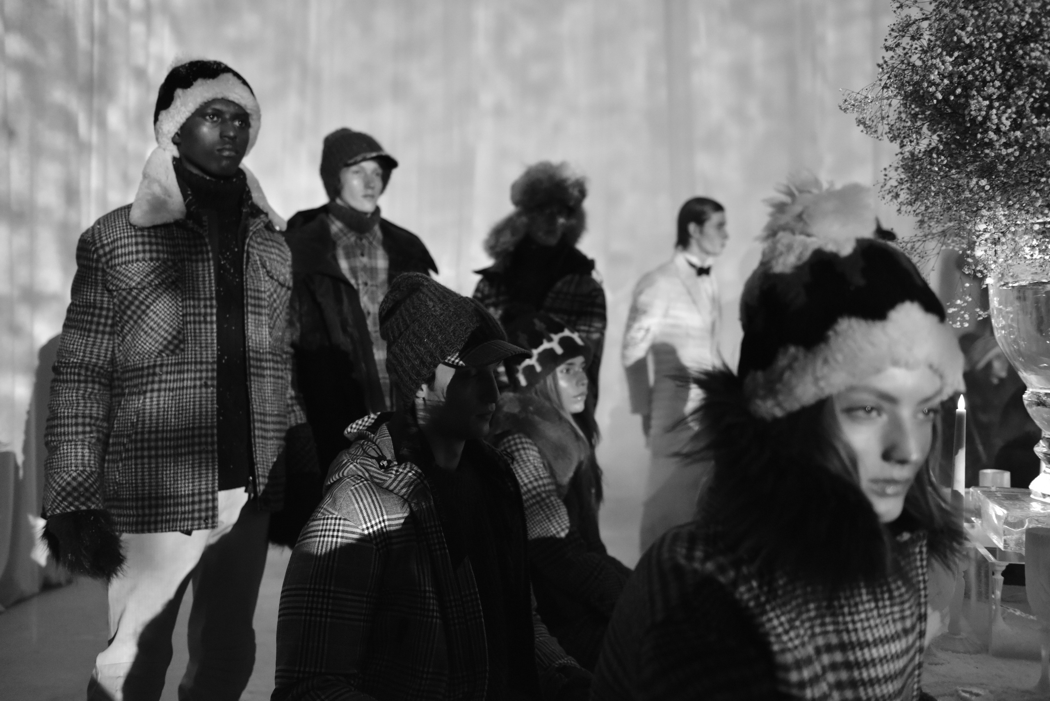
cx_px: 525
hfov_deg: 53.1
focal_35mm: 36
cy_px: 350
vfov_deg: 36.9
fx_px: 1050
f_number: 2.8
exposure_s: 1/160
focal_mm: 36
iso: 4500
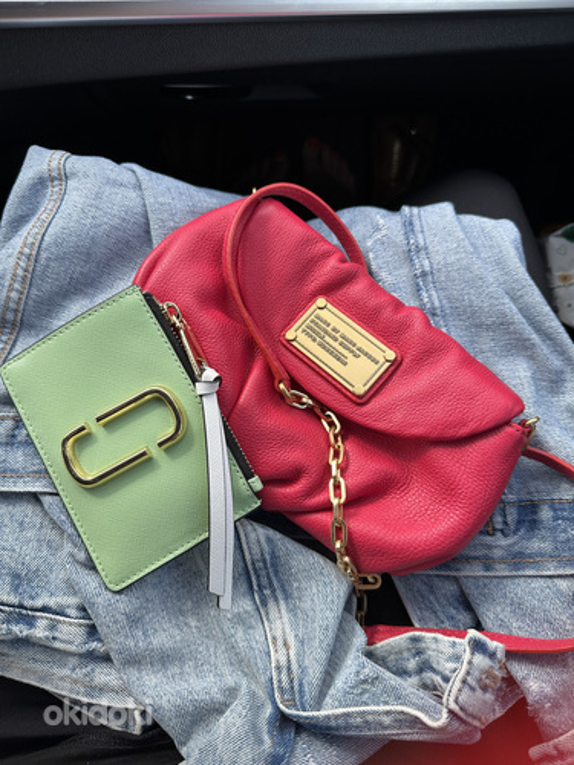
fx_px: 531
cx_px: 287
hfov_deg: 56.8
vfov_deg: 71.6
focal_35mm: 24
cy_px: 382
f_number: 1.78
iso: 80
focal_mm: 6.86
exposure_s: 1/676
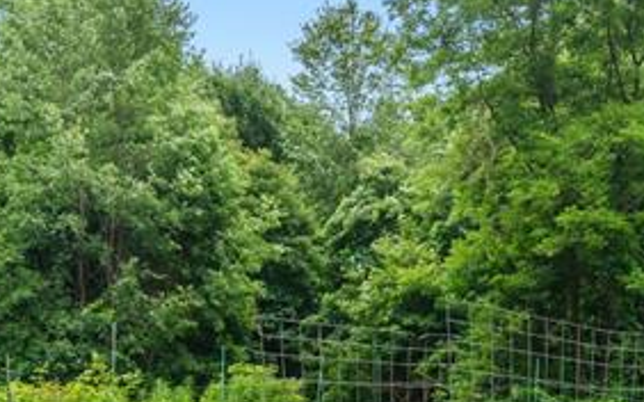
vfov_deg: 19.4
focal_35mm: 63
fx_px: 1105
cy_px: 481
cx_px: 263
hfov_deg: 32.4
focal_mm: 17
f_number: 8
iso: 400
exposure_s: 1/200
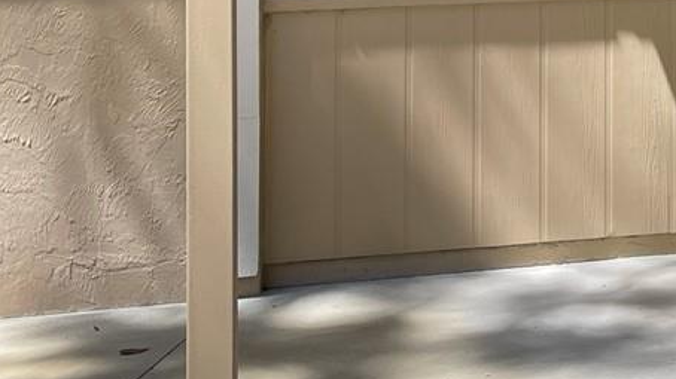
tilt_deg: +2.3
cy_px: -196
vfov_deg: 12.0
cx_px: 892
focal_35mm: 96
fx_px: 1720
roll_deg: +0.9
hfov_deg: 20.3
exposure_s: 1/1109
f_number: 1.6
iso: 32
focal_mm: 5.1
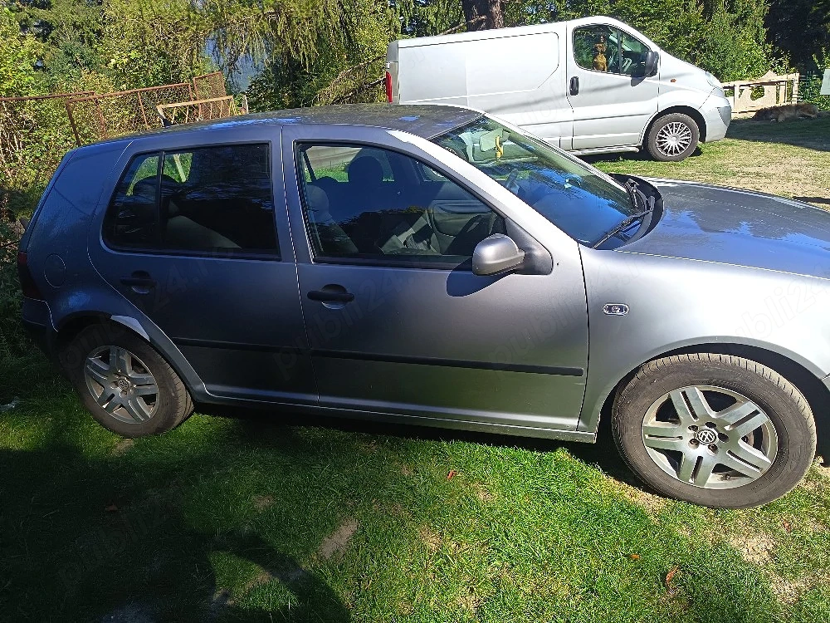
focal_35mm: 24
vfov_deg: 56.8
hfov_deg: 71.6
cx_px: 415
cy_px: 312
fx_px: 575
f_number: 1.75
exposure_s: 1/286
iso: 100
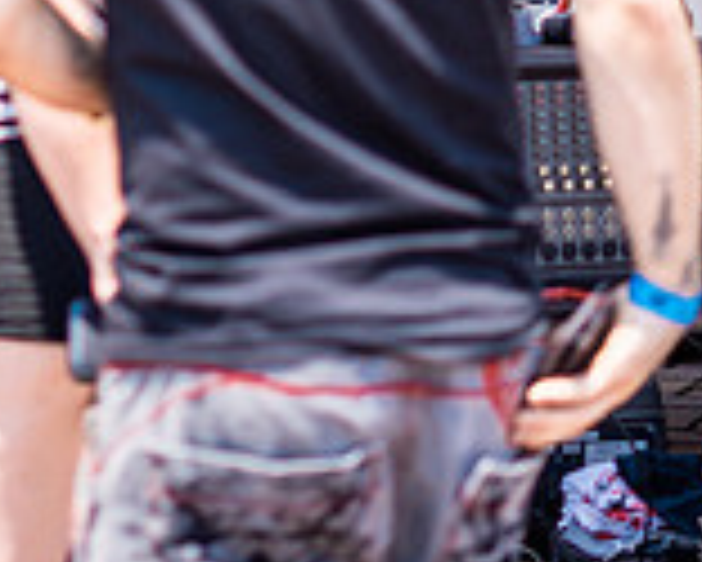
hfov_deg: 10.2
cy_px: -277
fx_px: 3888
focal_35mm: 187
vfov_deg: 8.1
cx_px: -63
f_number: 1.8
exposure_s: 1/2000
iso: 125
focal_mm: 50
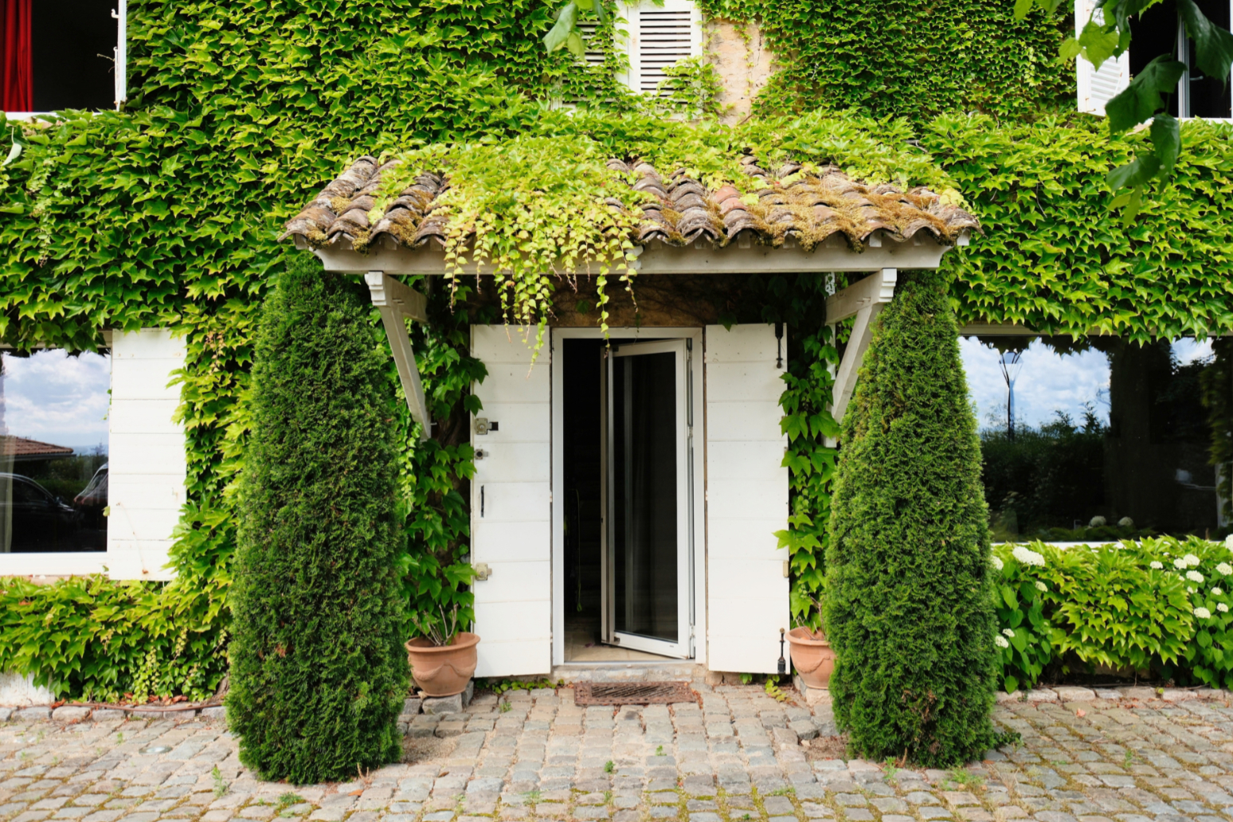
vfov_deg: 42.3
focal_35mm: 31
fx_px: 1062
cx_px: 632
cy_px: 401
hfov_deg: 60.3
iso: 250
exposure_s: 1/550
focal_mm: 20
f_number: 2.8
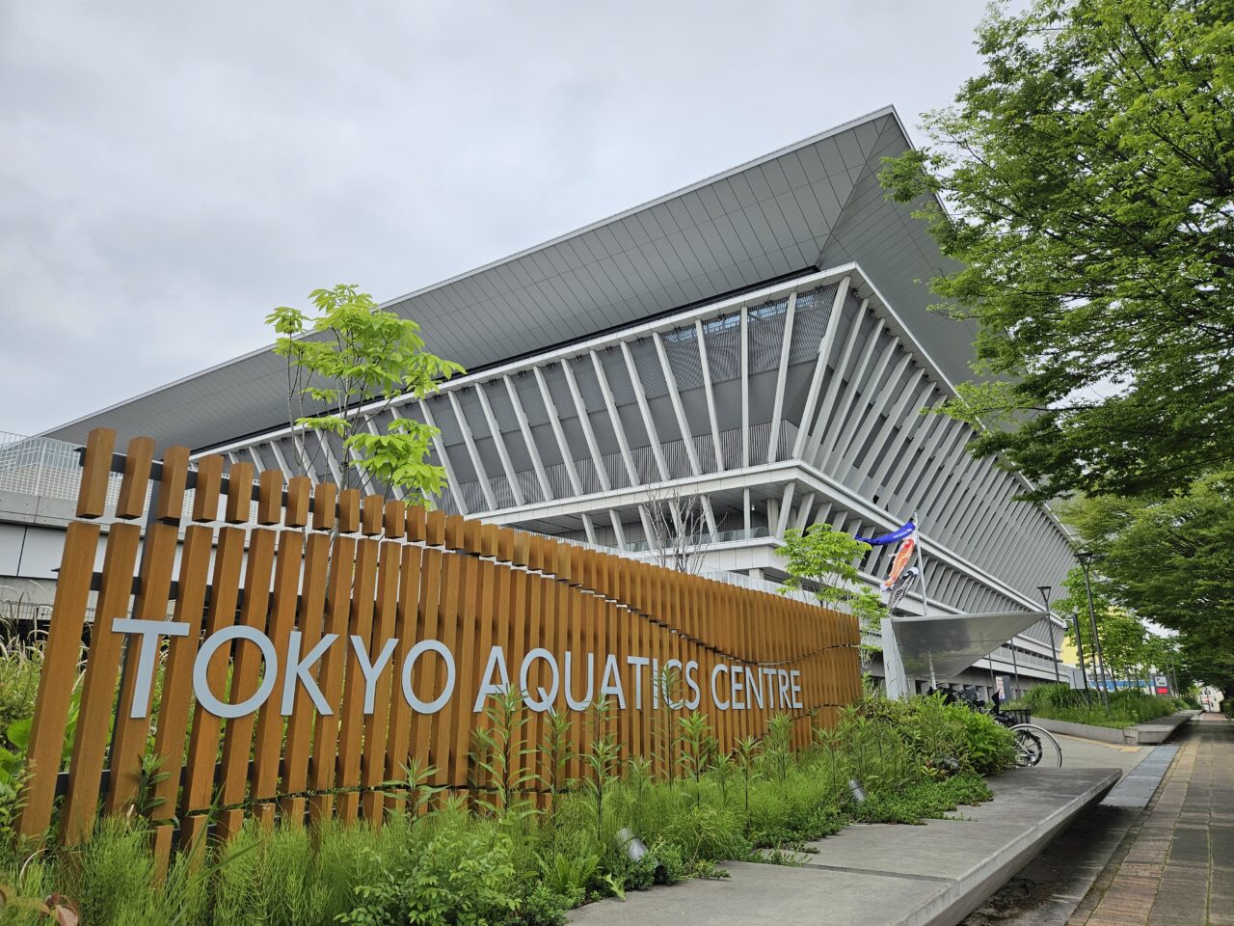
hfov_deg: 73.9
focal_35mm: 23
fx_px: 820
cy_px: 463
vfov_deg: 58.9
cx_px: 617
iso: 40
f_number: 1.8
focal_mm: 5.4
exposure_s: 1/472
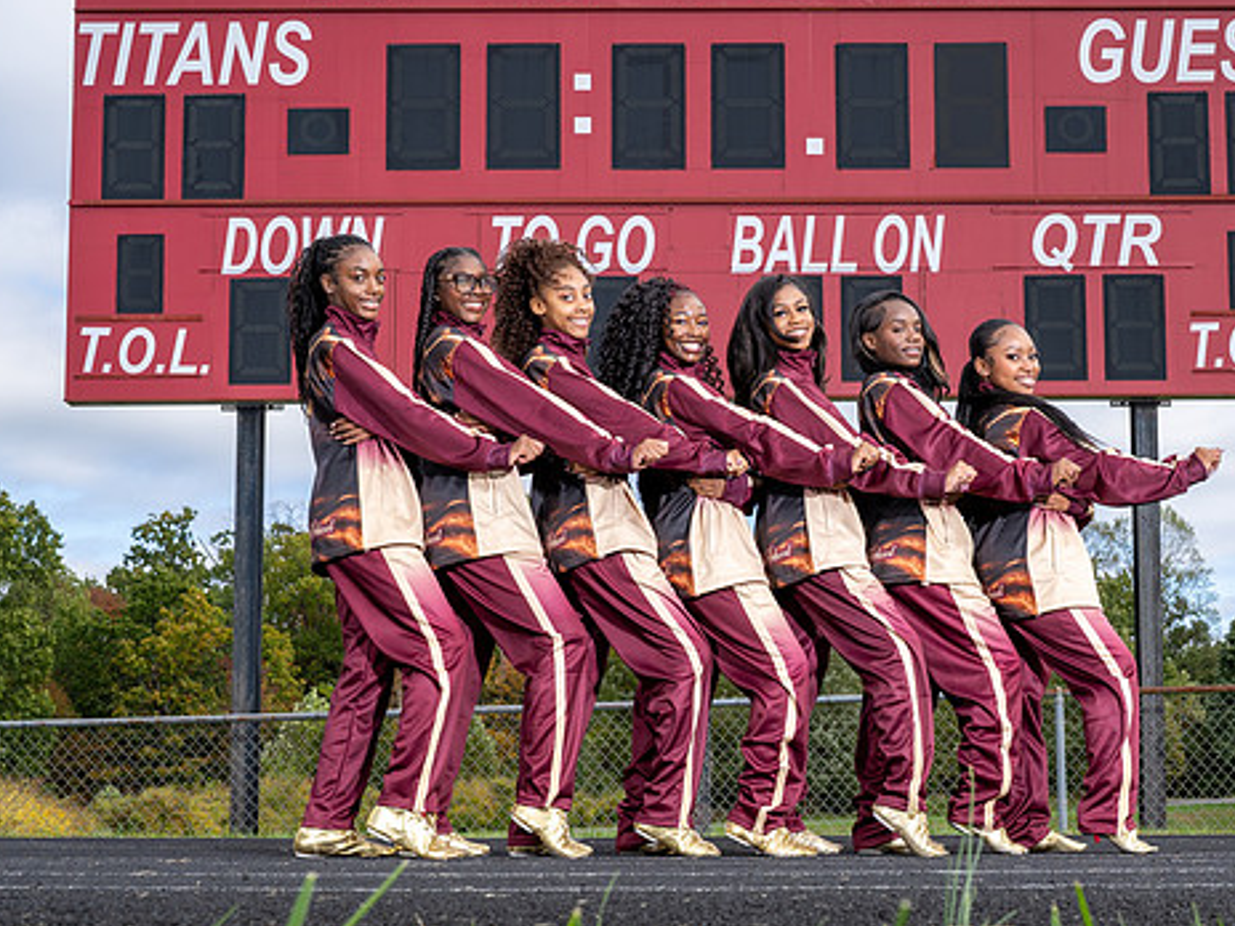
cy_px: 535
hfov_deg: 28.9
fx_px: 2390
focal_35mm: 67
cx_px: 773
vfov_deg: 21.9
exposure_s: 1/200
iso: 80
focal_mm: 32.5
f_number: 7.1
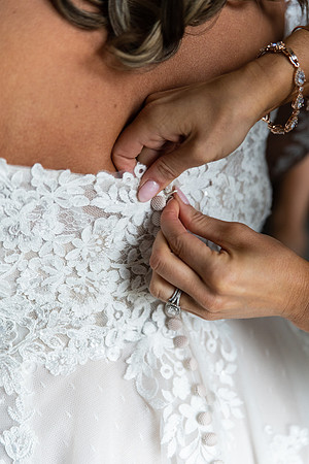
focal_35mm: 70
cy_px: 232
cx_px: 154
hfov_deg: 19.5
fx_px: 901
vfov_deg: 28.8
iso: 2000
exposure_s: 1/800
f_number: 2.8
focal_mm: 70
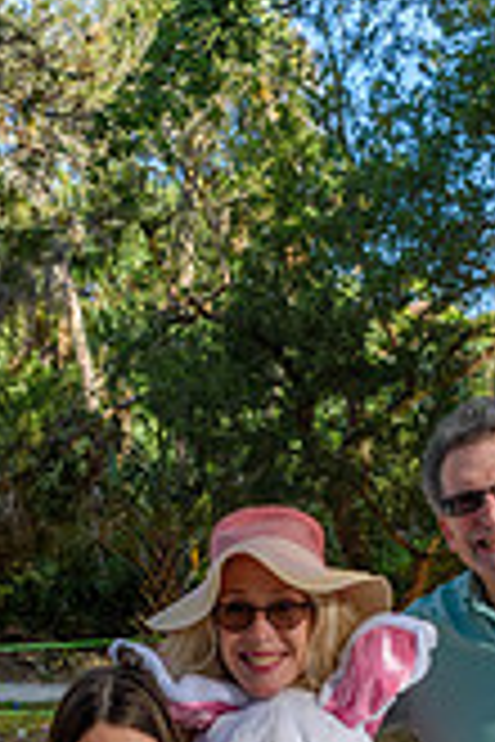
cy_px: 890
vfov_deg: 21.1
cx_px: 270
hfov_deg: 15.2
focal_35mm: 90
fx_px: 1856
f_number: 9
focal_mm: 22
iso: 200
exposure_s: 1/320
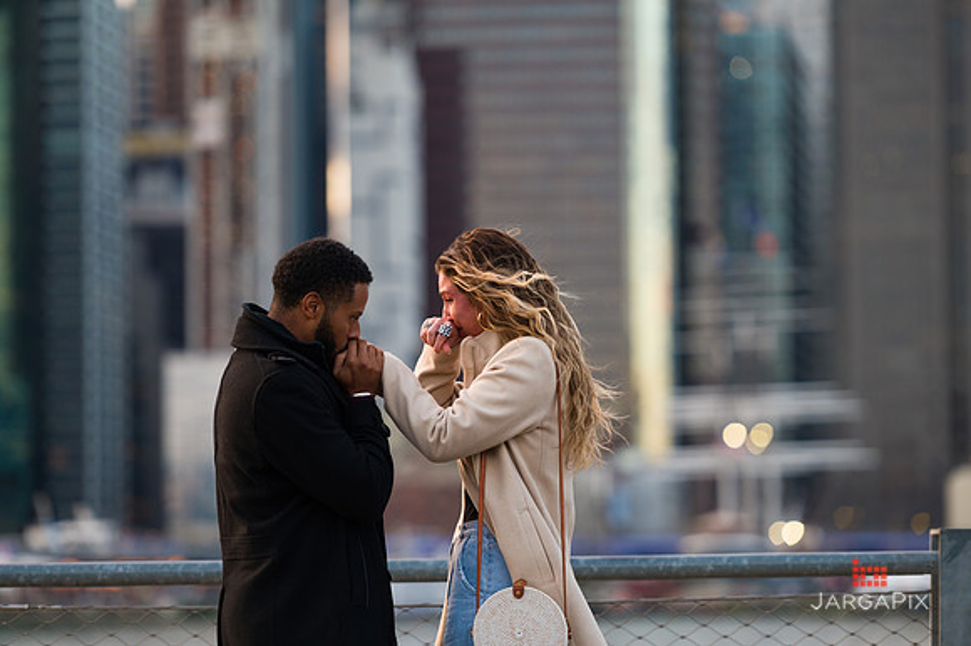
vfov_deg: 7.8
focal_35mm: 175
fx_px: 4717
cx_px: 486
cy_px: 323
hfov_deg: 11.8
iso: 200
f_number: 3.2
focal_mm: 175
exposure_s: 1/320
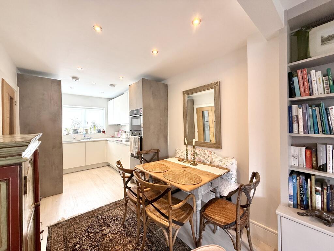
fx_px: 135
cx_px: 167
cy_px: 126
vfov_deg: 85.7
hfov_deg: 102.1
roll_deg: +0.7
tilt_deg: +0.7
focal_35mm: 14
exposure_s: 1/99
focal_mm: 2.22
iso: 100
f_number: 2.2
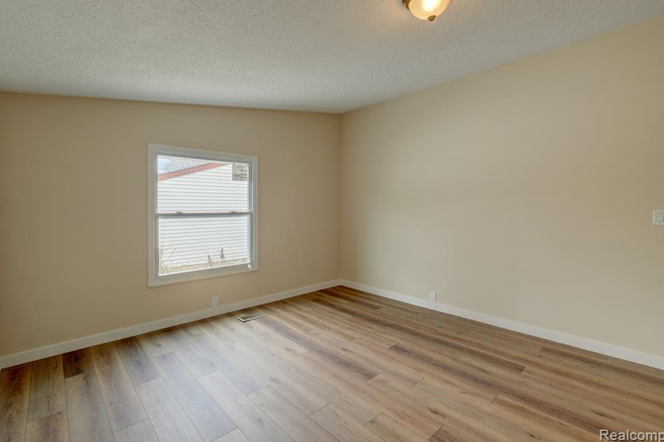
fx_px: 295
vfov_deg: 73.6
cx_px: 315
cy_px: 210
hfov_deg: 96.7
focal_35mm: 16
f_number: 8
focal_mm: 10
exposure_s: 1/30
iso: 250
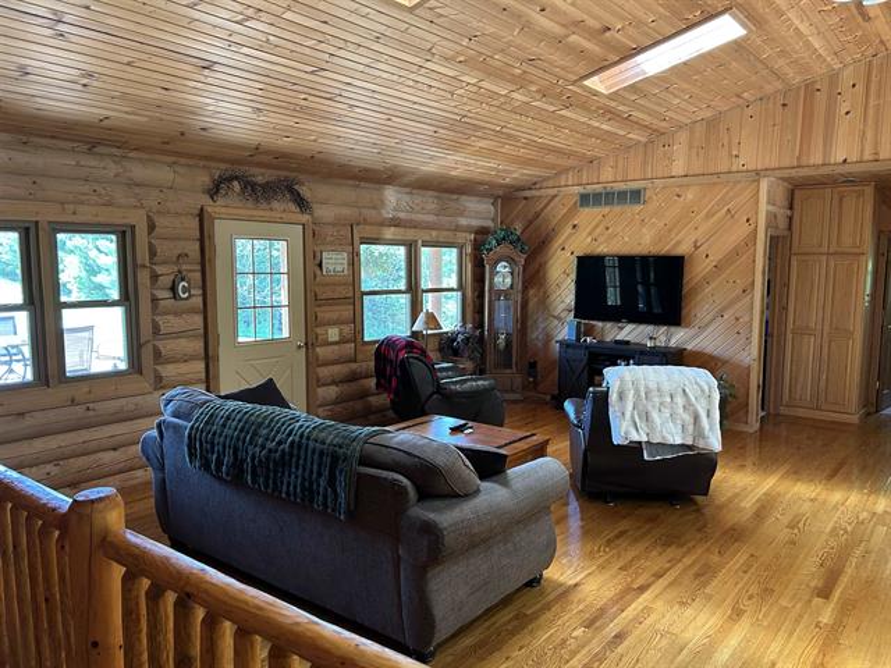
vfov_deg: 53.1
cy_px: 334
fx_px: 669
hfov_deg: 67.3
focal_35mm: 26
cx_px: 446
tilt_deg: -6.1
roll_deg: -0.6
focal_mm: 5.7
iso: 200
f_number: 1.5
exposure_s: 1/60
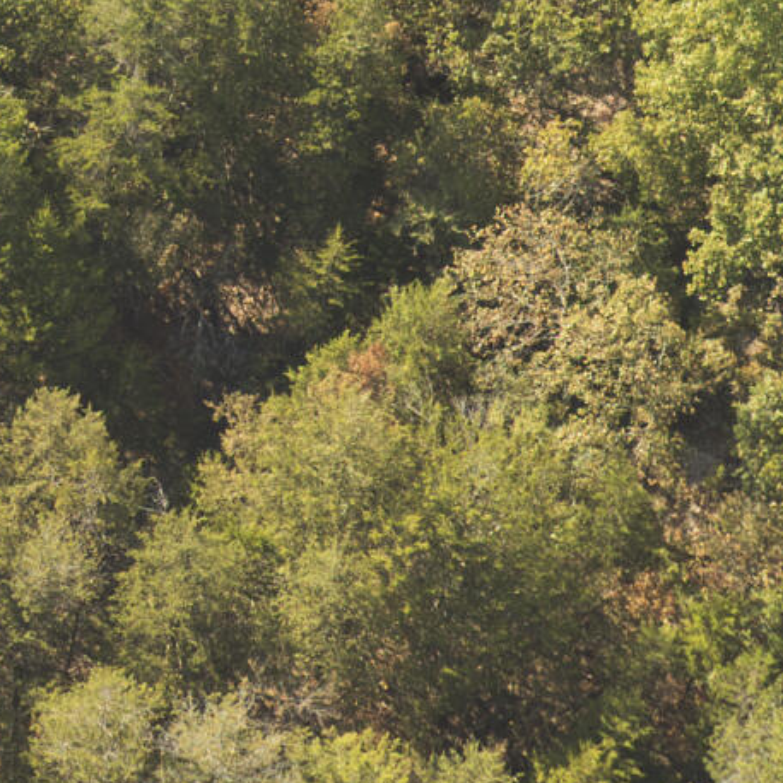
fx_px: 3557
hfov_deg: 11.6
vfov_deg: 11.5
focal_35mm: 139
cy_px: -708
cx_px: -634
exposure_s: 1/800
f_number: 2.8
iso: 100
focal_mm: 12.29
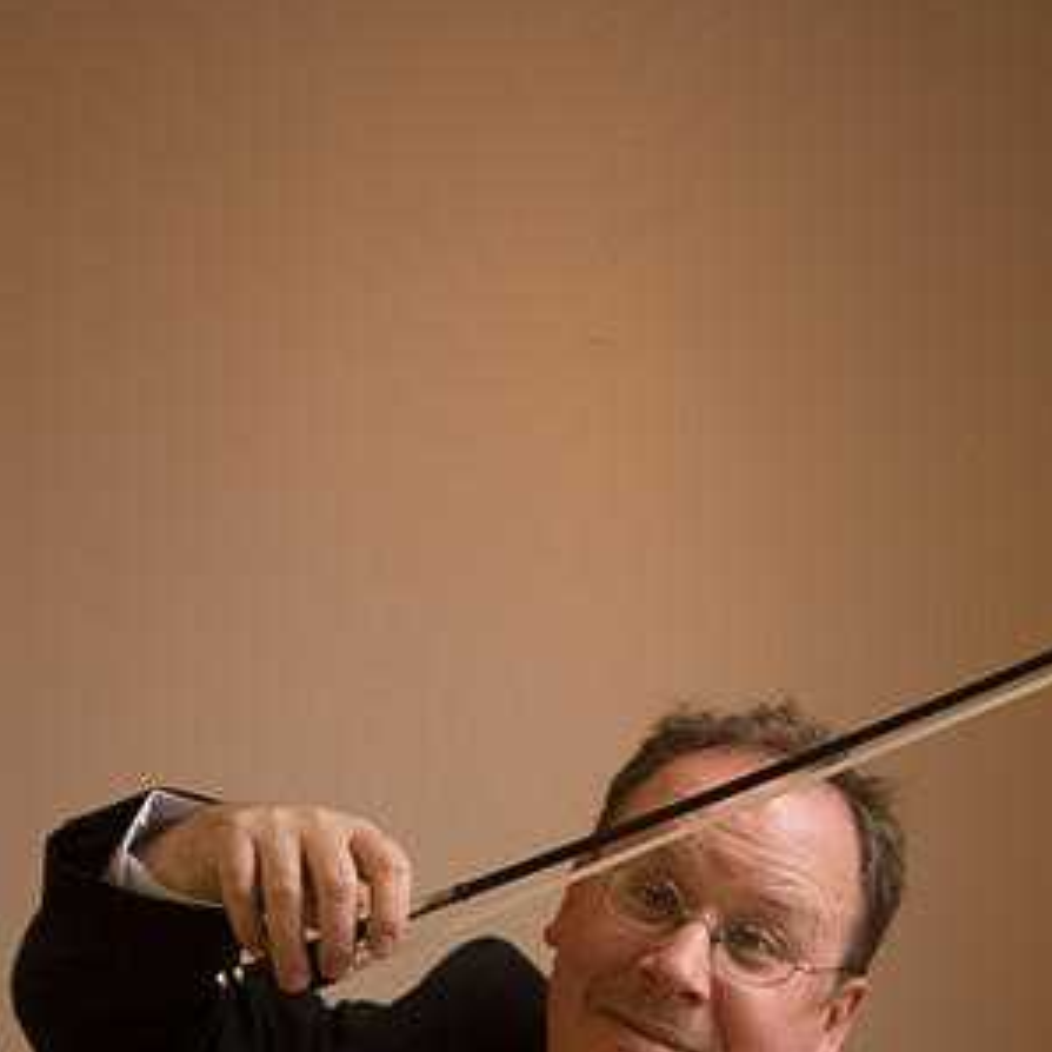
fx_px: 5295
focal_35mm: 154
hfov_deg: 11.3
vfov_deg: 11.3
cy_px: 720
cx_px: 528
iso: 320
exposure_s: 1/60
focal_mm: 80
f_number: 2.8
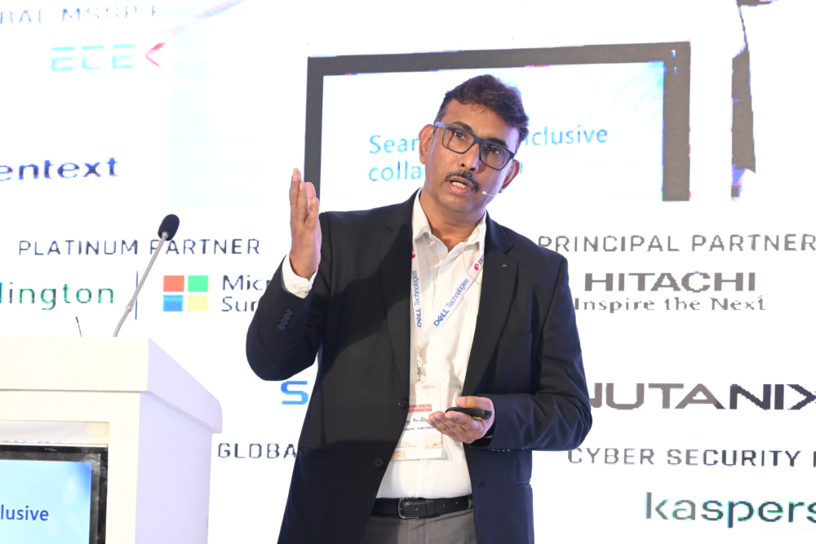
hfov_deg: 11.4
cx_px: 408
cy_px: 272
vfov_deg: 7.6
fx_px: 4080
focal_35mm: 180
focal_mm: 120
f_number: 4.5
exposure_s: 1/200
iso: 2500
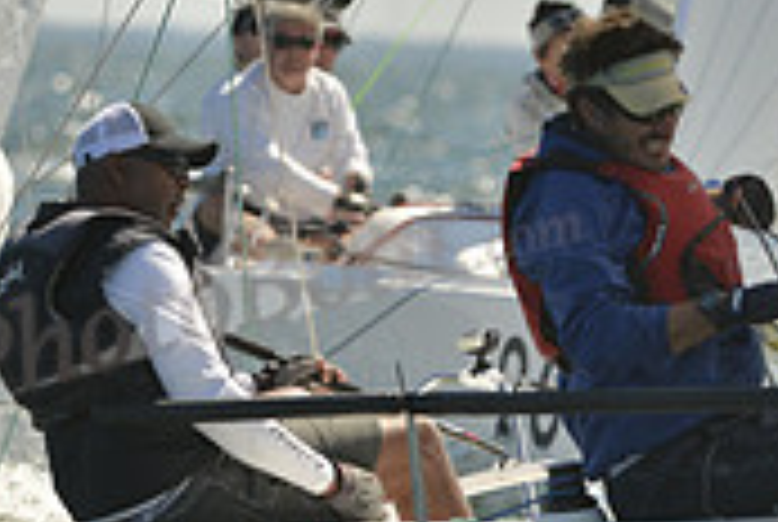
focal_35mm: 1003
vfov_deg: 1.4
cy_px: 461
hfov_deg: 2.1
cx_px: 818
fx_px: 21713
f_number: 6.3
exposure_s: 1/1250
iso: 280
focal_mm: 300
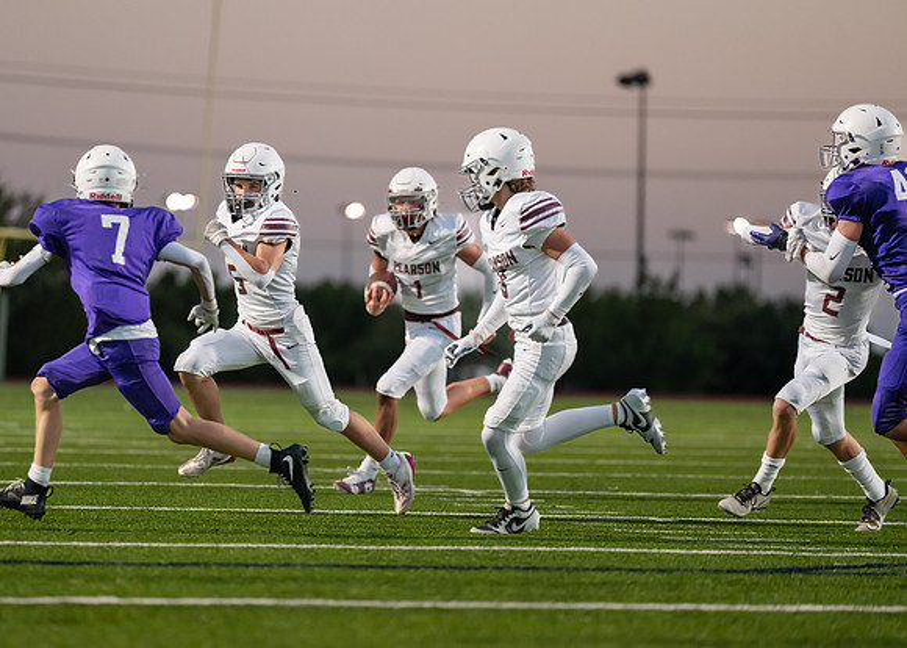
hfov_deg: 9.0
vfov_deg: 6.4
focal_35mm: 224
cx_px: 389
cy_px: 344
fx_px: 5779
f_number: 2.8
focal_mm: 200
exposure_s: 1/1250
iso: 3200
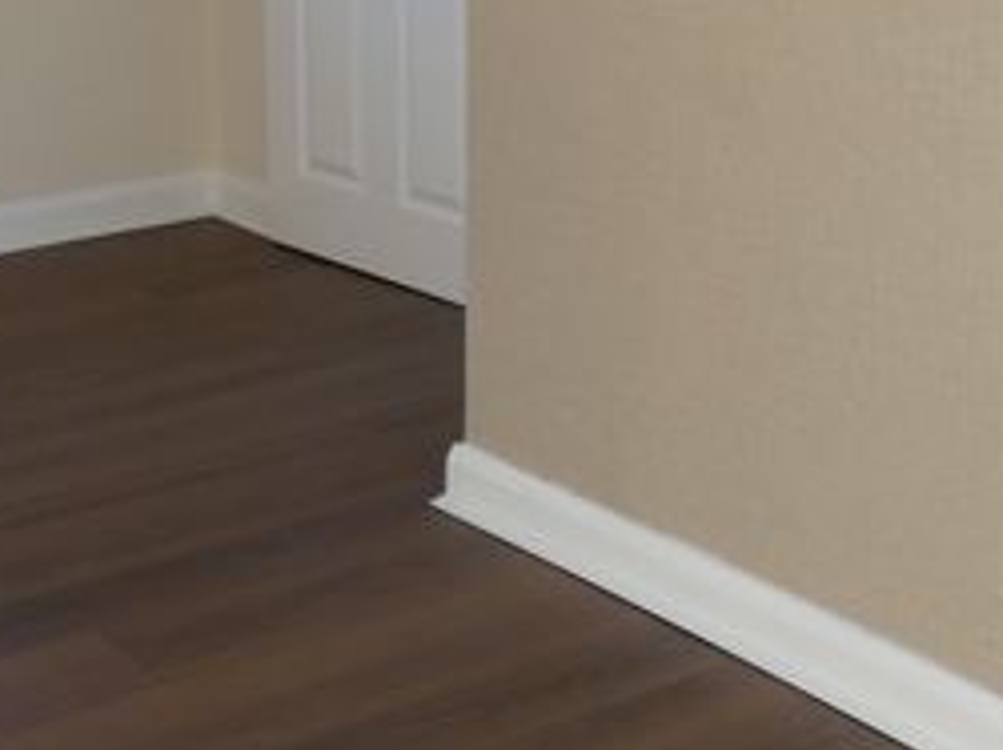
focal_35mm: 82
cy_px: -48
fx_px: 2374
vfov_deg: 17.4
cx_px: 453
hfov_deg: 23.9
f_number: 2.8
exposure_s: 1/200
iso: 80
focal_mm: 3.6
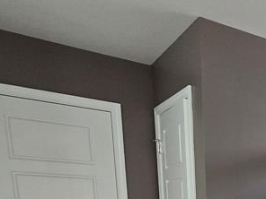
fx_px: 346
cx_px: 356
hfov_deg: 31.3
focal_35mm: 45
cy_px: 276
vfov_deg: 26.1
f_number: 2.2
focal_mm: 2.2
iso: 320
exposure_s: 1/60
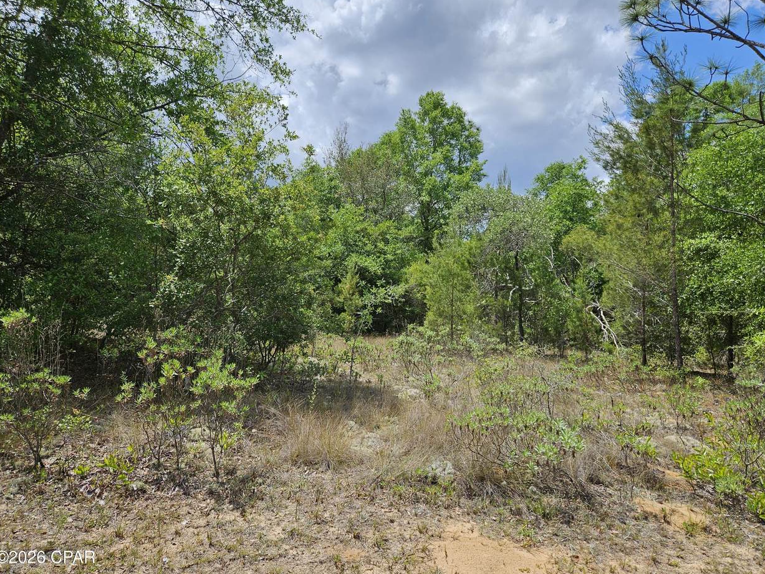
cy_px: 285
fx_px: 530
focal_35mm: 24
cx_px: 393
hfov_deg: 71.6
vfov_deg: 56.8
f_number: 1.8
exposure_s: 1/2259
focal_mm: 5.4
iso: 25
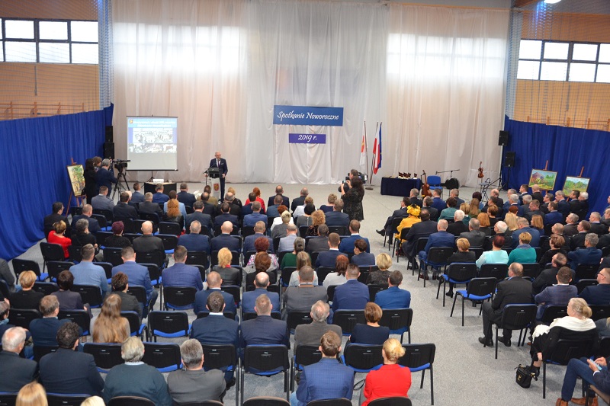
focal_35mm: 36
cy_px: 203
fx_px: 610
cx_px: 305
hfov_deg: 53.1
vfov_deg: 36.9
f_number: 3.8
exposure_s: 1/60
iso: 1100
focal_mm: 24
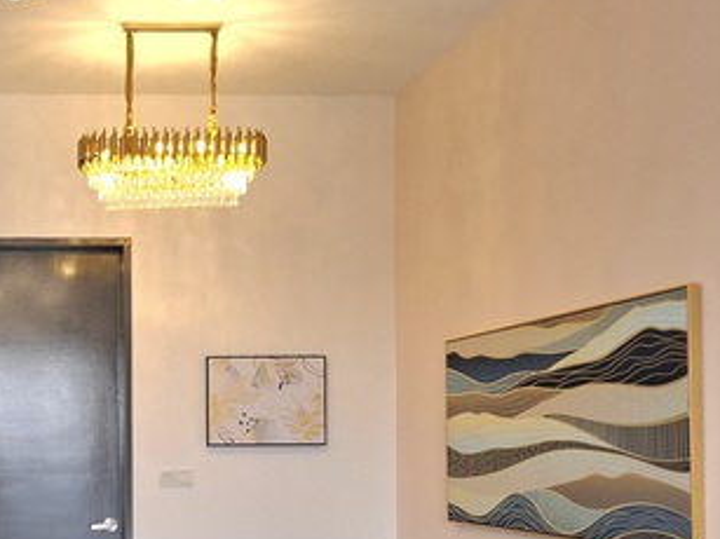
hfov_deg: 36.4
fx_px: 998
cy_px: 443
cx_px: 30
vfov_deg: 29.5
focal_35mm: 48
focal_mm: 5.54
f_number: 1.8
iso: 100
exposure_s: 1/100
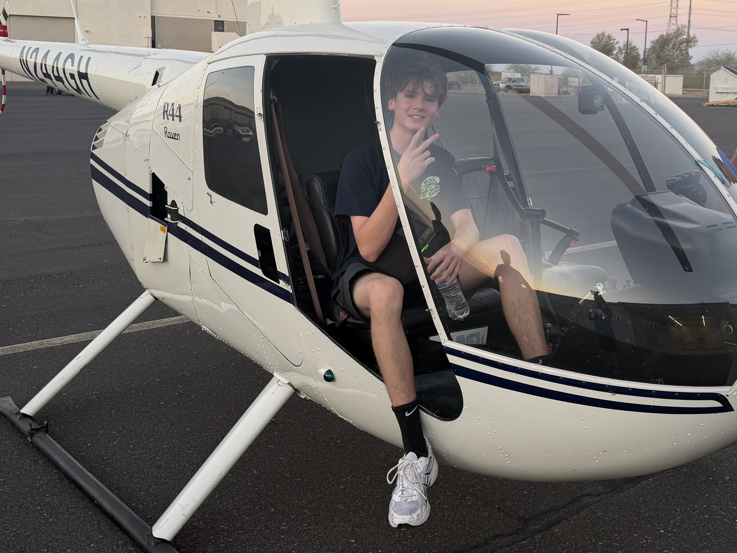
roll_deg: -2.3
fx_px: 852
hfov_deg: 46.6
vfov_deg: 35.6
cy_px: 181
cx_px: 426
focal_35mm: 40
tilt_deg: -8.6
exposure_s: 1/121
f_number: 1.78
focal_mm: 6.76
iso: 64
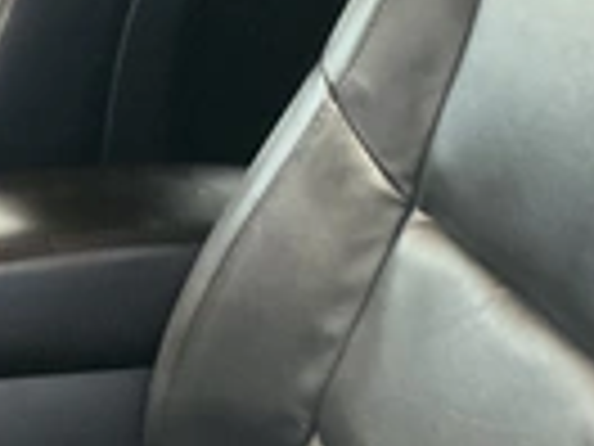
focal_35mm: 88
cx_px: 333
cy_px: 189
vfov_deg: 16.8
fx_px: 1510
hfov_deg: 22.2
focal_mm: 3
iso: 500
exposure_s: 1/30
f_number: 1.8
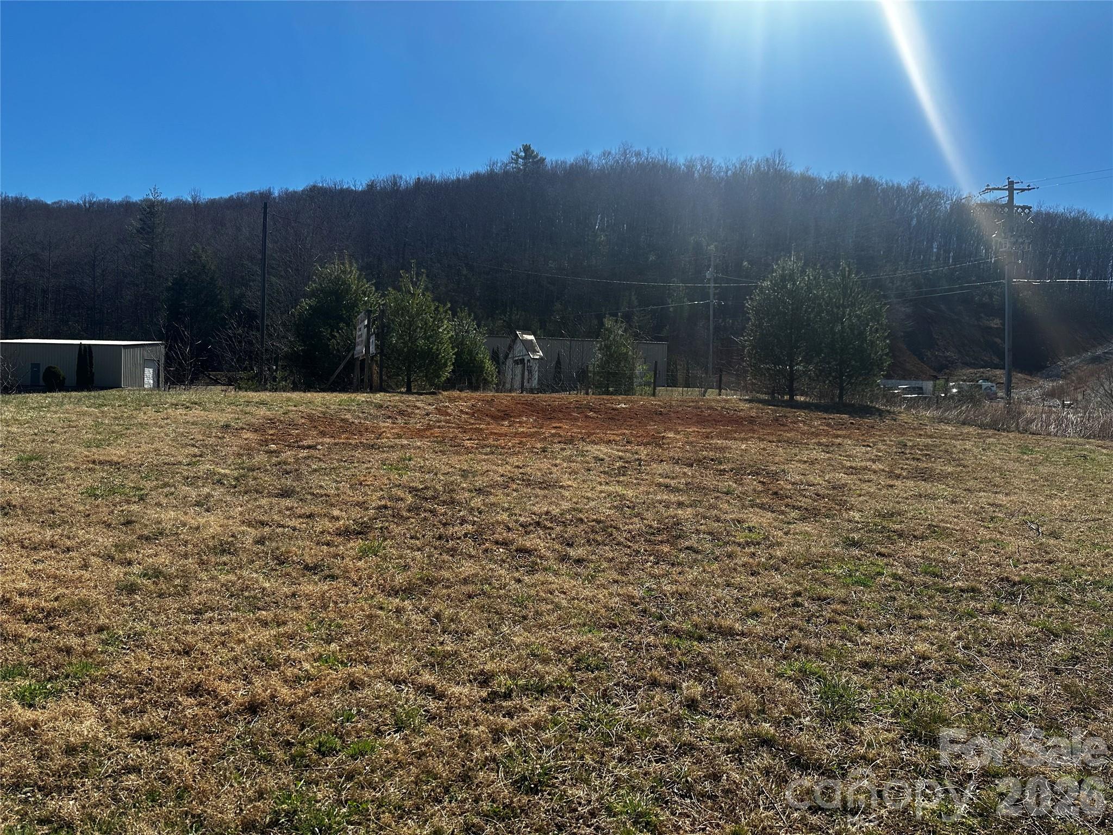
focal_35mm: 24
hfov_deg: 71.6
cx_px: 556
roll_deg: -1.4
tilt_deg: +0.1
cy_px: 418
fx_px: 772
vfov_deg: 56.8
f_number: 1.78
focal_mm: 6.86
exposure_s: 1/4545
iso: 80
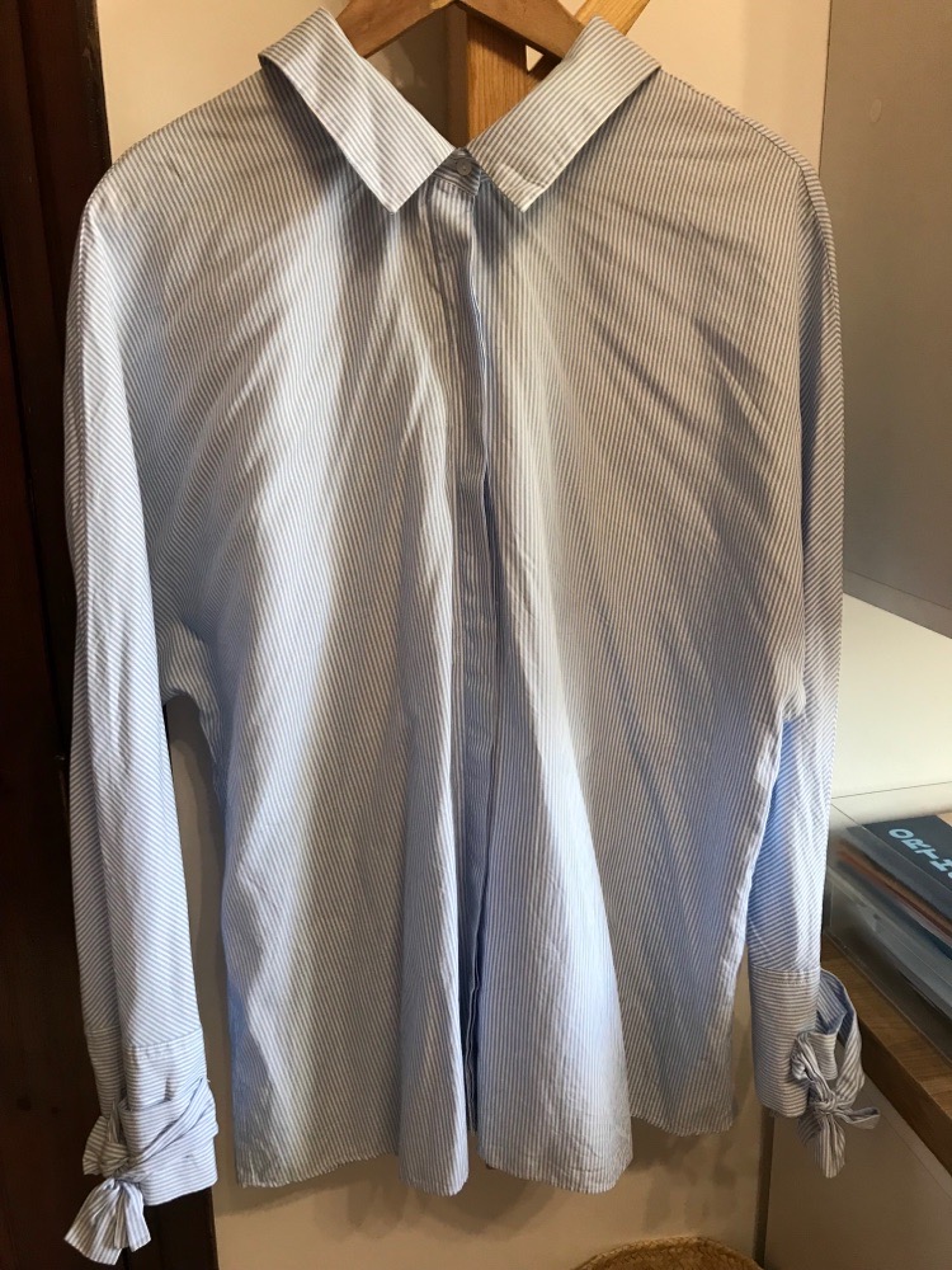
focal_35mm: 28
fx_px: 1027
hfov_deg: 49.7
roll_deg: +0.5
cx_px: 476
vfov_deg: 63.4
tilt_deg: -13.9
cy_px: 635
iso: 40
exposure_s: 1/20
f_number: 1.8
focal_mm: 3.99
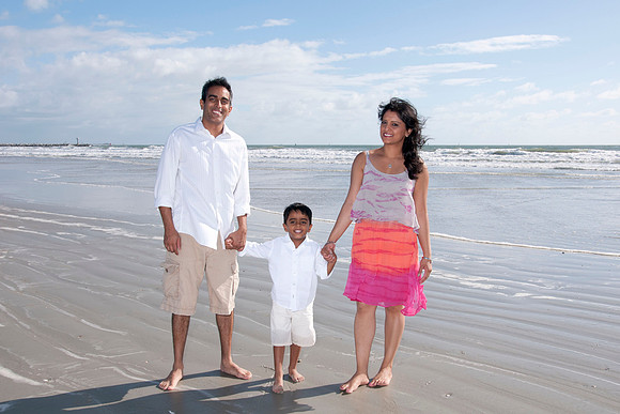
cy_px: 207
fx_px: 668
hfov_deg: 49.8
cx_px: 317
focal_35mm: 39
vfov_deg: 34.4
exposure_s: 1/250
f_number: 11
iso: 100
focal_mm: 25
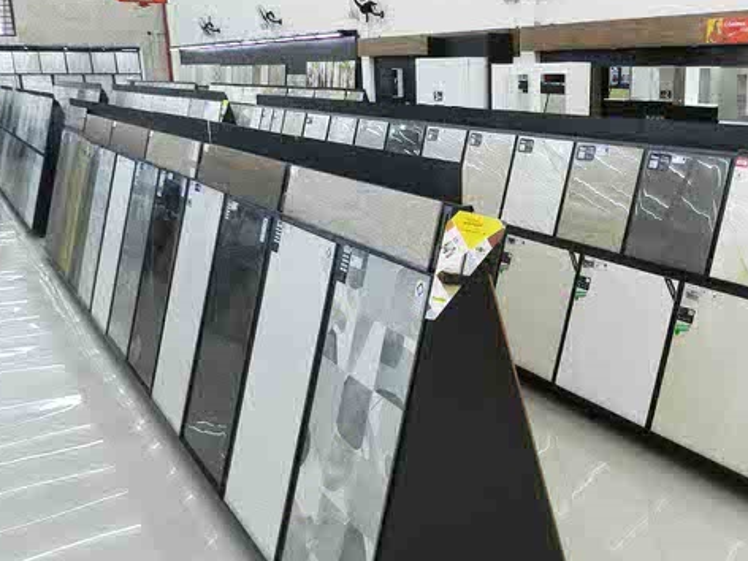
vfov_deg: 36.8
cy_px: 290
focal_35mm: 39
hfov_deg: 46.6
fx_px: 843
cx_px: 534
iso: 160
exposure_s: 1/60
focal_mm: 4
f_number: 3.4
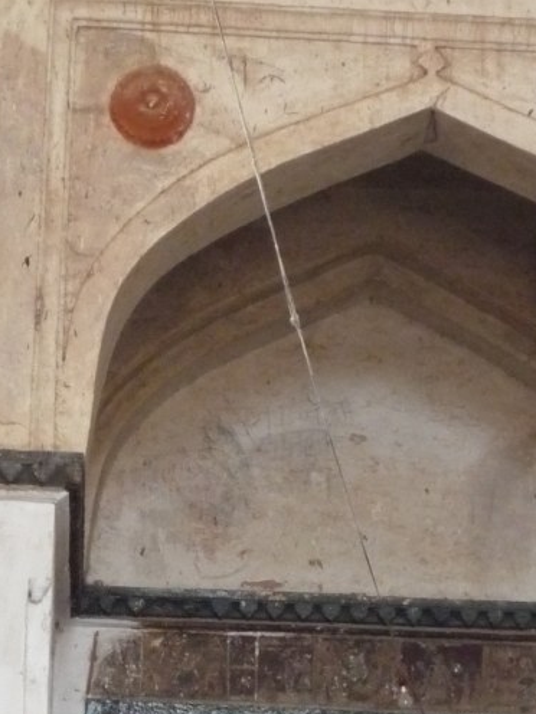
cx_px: 265
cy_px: 700
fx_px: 3345
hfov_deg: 9.2
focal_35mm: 162
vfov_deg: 12.1
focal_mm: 9.9
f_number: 4.5
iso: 400
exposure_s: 1/20
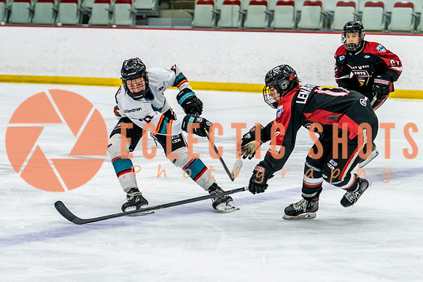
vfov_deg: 8.1
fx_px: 1986
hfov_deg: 12.2
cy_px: 169
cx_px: 160
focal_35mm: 169
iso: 2000
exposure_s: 1/640
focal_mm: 98
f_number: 2.8
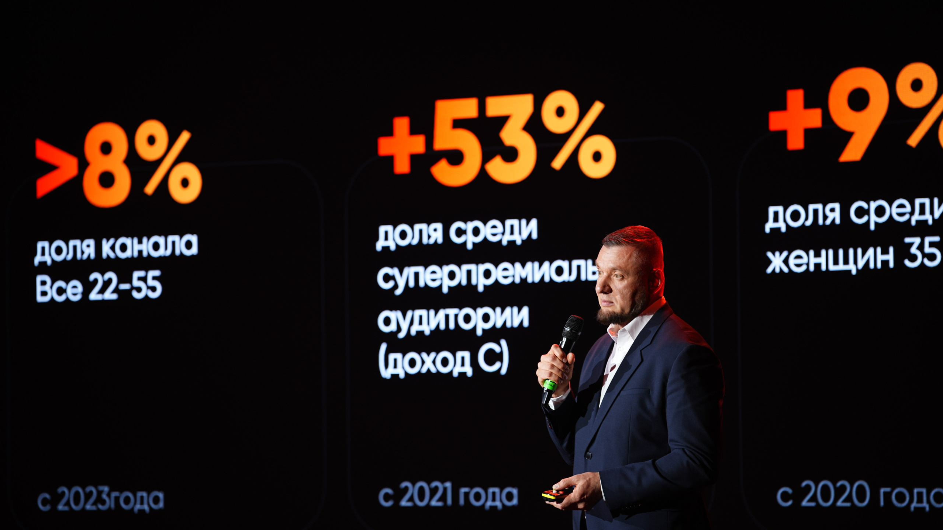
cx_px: 472
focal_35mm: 171
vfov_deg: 7.1
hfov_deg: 12.6
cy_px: 293
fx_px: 4276
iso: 250
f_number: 2.8
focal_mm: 163
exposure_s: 1/80
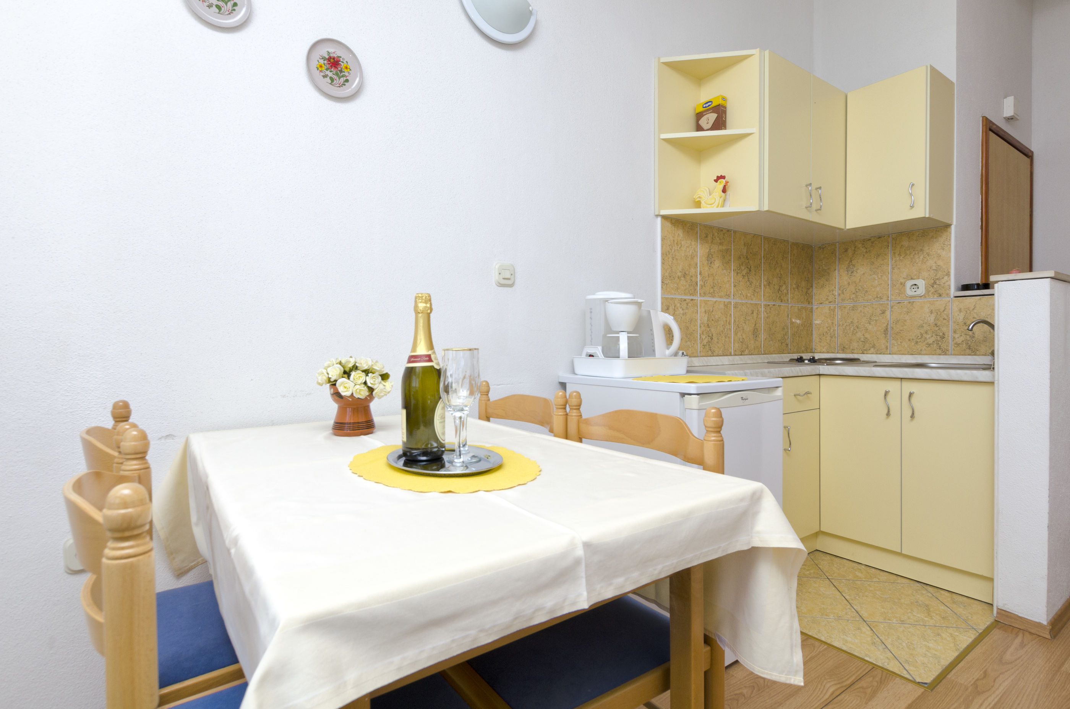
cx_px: 535
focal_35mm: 18
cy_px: 354
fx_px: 534
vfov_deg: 67.2
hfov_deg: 90.1
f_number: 8
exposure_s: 1/160
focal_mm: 12
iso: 100
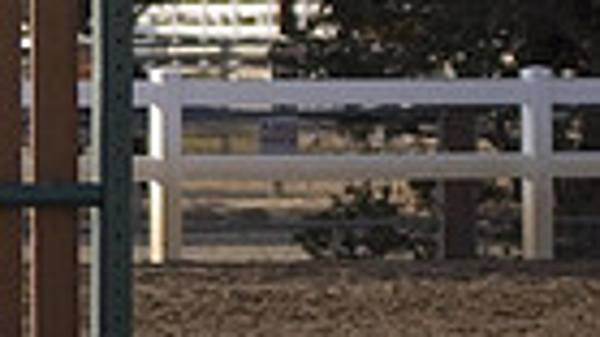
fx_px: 8300
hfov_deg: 4.1
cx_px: -643
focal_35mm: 522
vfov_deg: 2.3
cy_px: 67
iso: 200
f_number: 2.8
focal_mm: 80
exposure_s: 1/1250
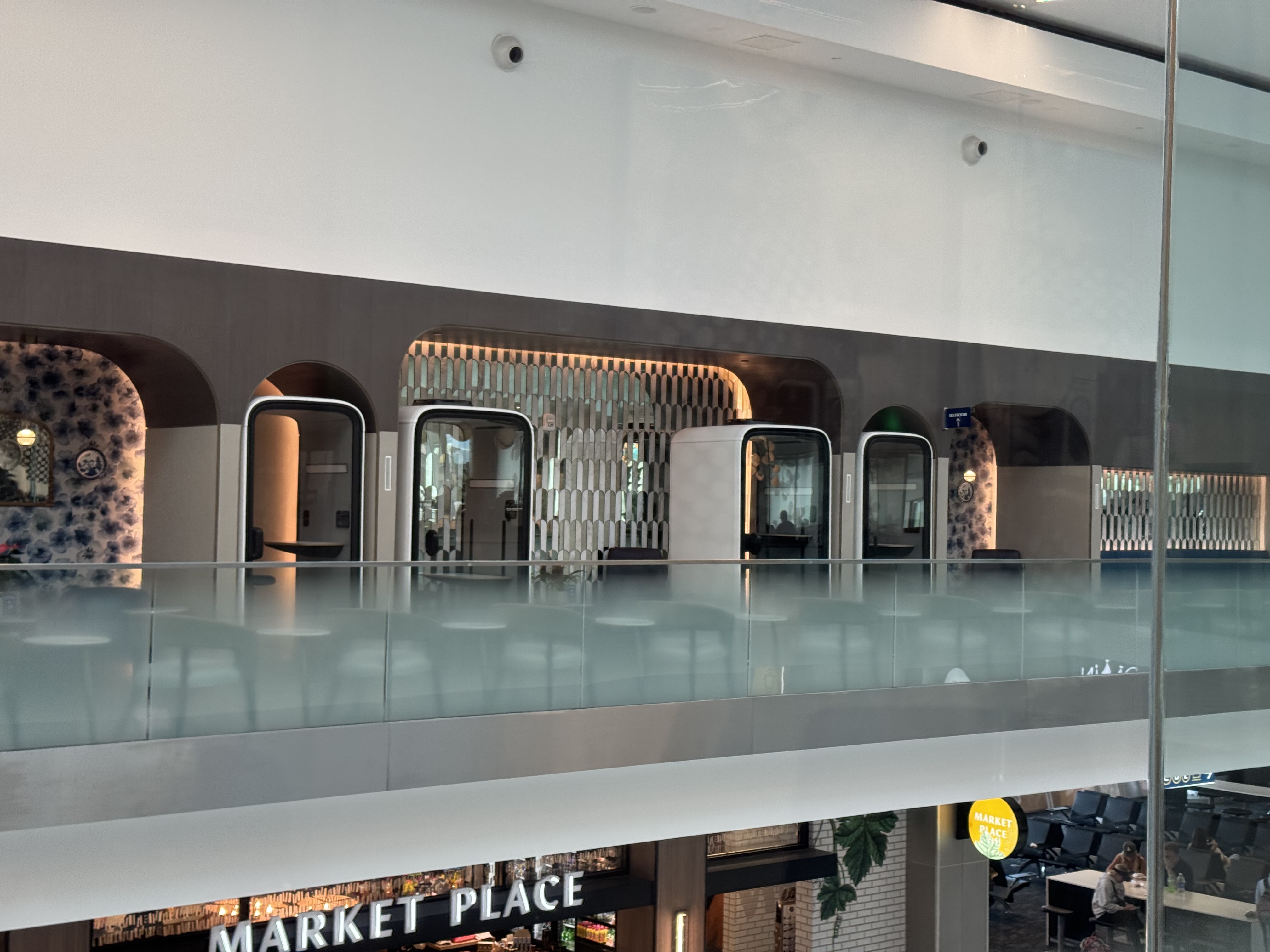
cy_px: 476
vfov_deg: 30.3
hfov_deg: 39.7
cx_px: 635
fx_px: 1761
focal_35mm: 48
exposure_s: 1/111
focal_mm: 6.76
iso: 64
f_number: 1.78
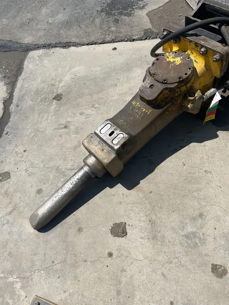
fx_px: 229
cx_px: 114
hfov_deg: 53.1
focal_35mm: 26
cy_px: 152
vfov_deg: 67.3
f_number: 1.6
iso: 50
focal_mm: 5.1
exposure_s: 1/5076
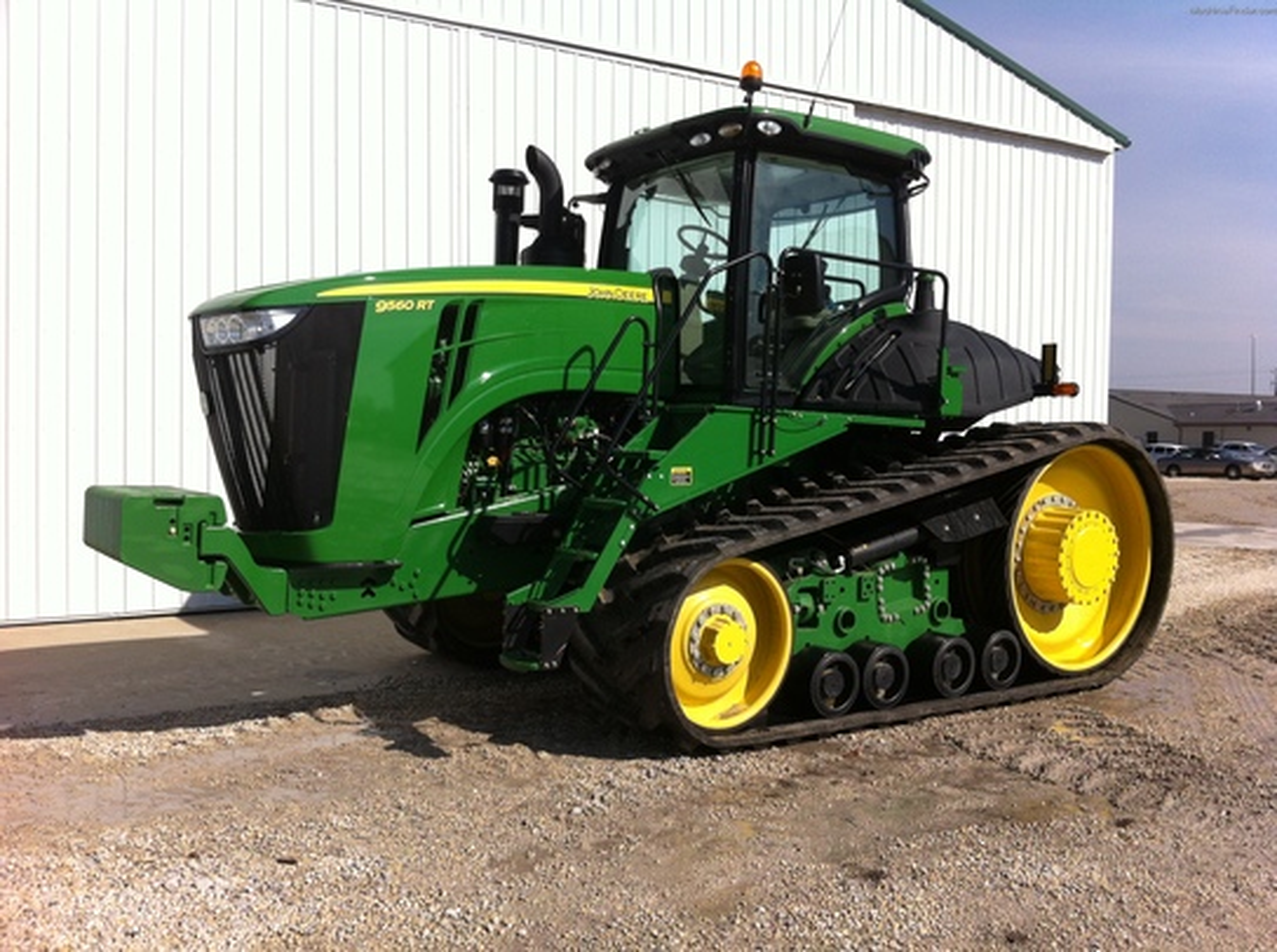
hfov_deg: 52.7
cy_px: 476
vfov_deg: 40.6
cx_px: 638
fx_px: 1289
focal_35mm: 35
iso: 80
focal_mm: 3.85
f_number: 2.8
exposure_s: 1/2011
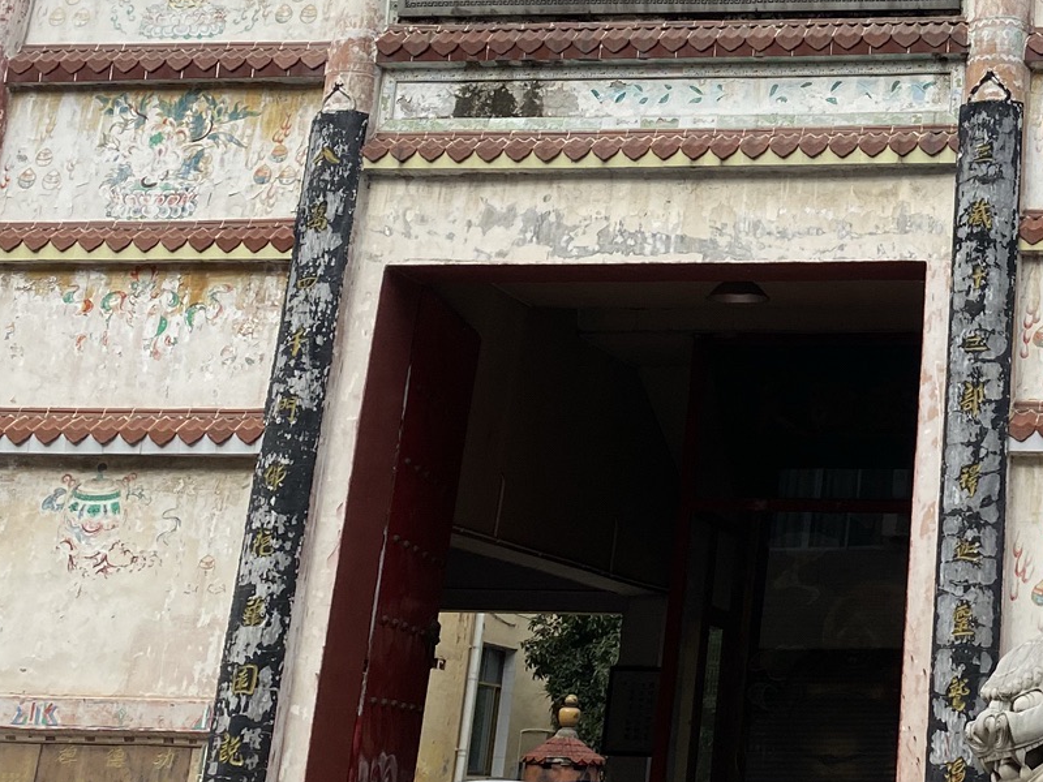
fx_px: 1958
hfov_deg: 27.6
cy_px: 108
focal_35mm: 65
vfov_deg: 22.2
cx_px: 1109
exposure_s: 1/2755
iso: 32
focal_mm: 4.25
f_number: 1.8
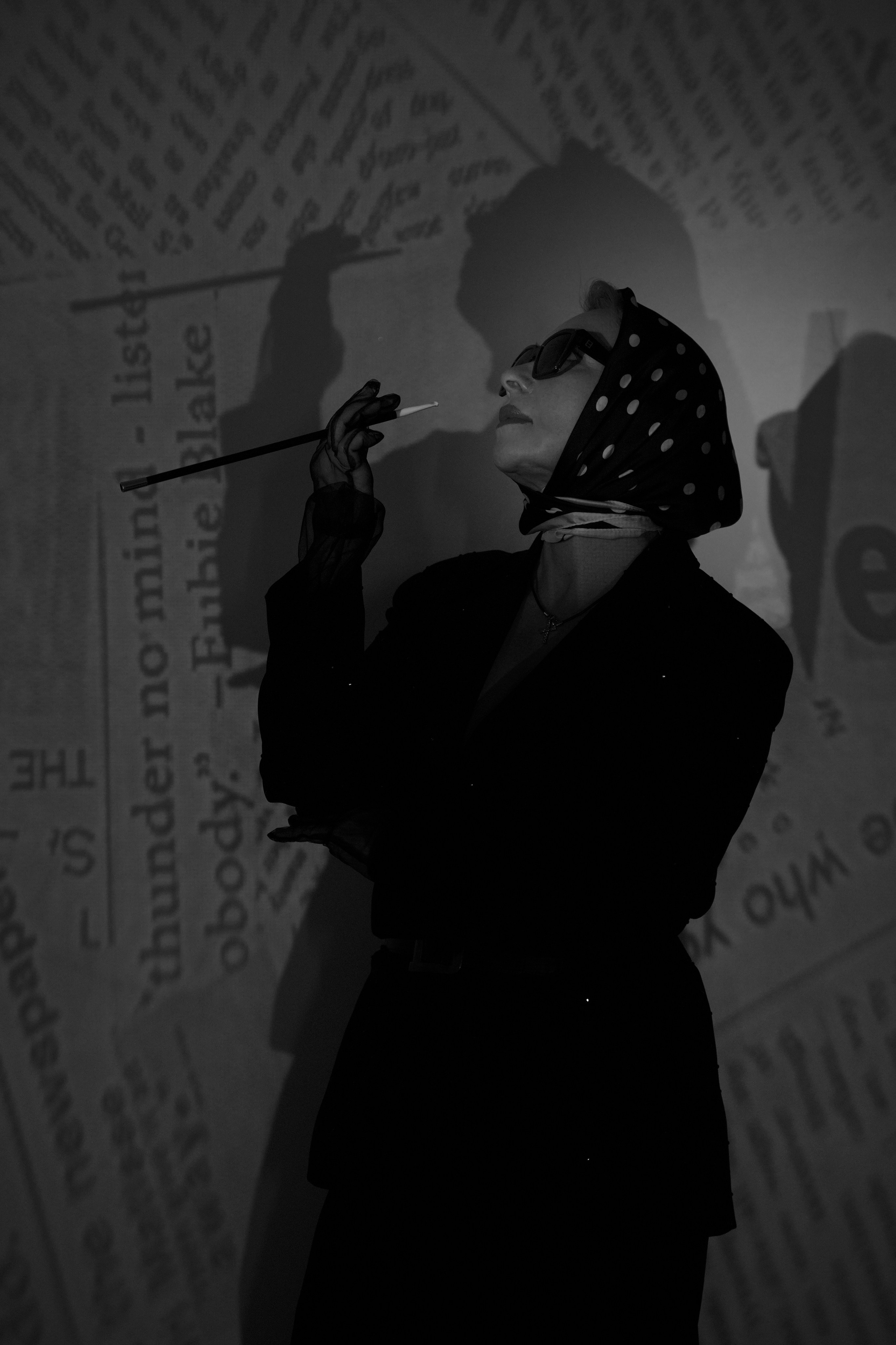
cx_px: 448
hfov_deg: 11.4
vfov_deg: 17.1
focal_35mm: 120
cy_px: 672
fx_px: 4480
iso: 800
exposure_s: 1/125
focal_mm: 120
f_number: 2.8
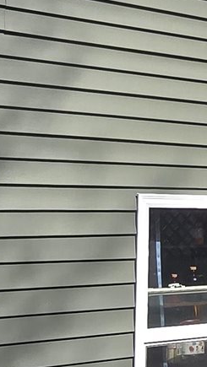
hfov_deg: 15.3
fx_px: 731
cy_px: 116
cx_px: 275
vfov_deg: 28.0
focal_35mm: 75
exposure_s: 1/1472
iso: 25
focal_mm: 1.7
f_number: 2.2
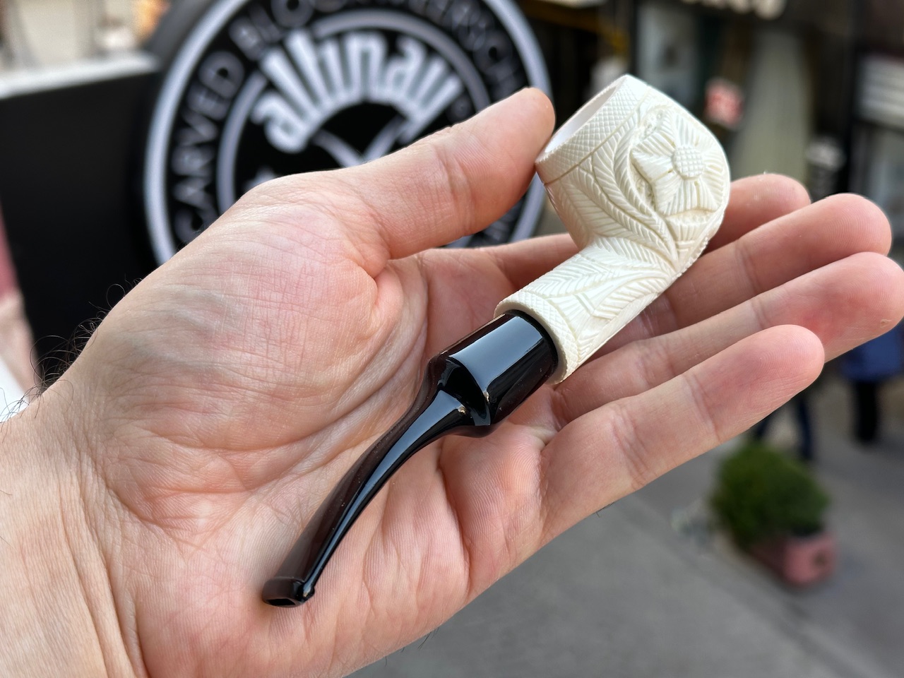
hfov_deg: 39.7
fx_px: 1254
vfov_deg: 30.3
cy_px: 339
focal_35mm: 48
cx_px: 452
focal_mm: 6.86
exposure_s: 1/237
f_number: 1.78
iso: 50
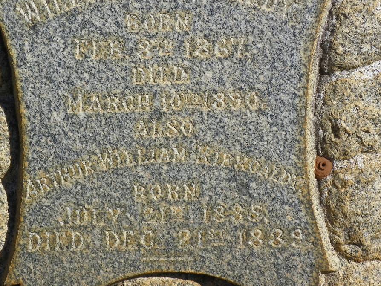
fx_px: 1773
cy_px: 115
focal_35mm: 161
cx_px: 160
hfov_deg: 12.3
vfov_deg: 9.2
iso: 64
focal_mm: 21.3
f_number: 4.5
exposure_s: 1/400
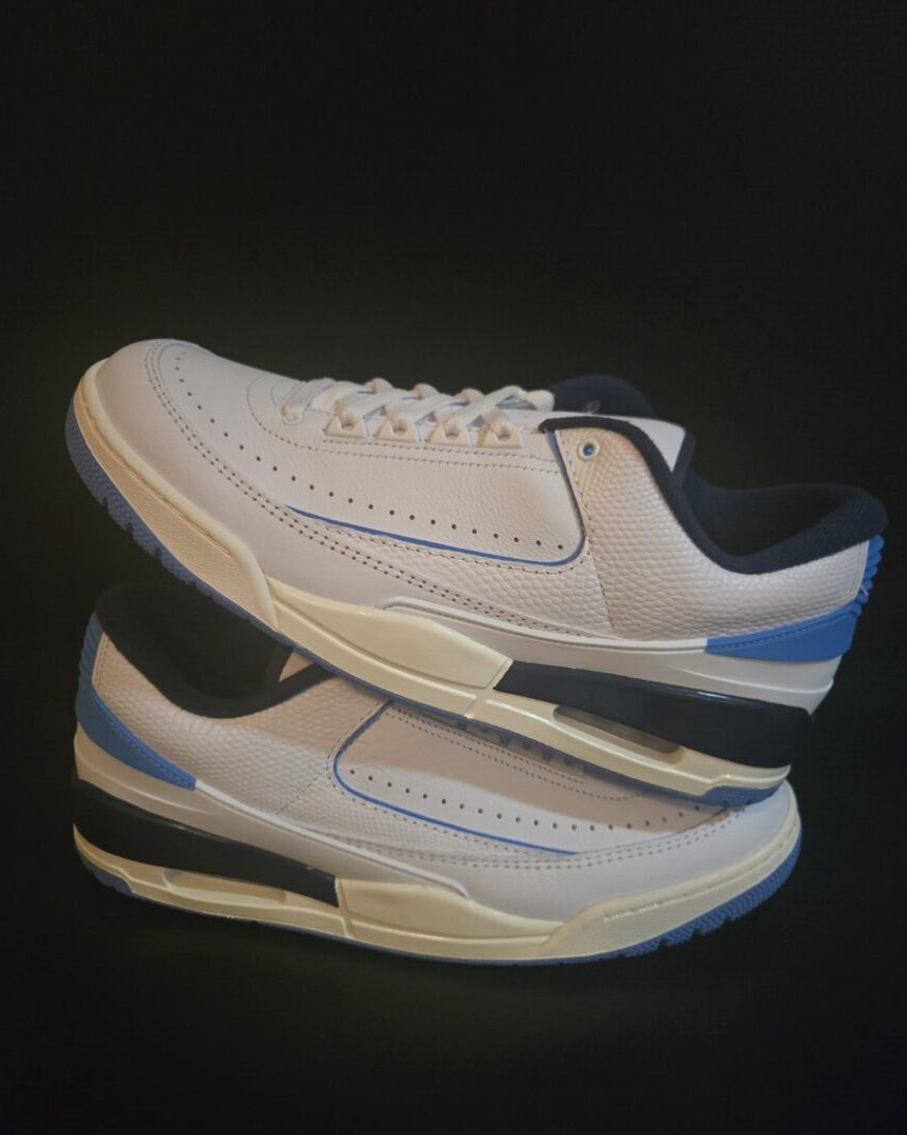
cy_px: 605
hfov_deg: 56.8
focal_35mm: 25
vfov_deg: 68.0
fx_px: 839
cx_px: 451
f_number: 1.8
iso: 1600
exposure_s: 1/60
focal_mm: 5.4
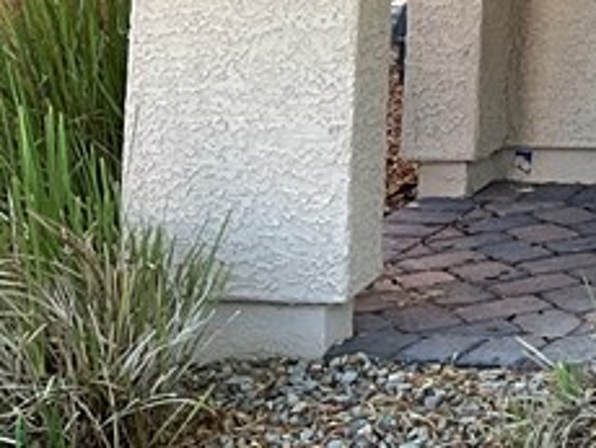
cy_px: -536
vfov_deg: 10.3
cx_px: 982
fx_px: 2223
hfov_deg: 14.0
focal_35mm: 129
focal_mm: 3
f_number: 1.8
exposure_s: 1/140
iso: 32
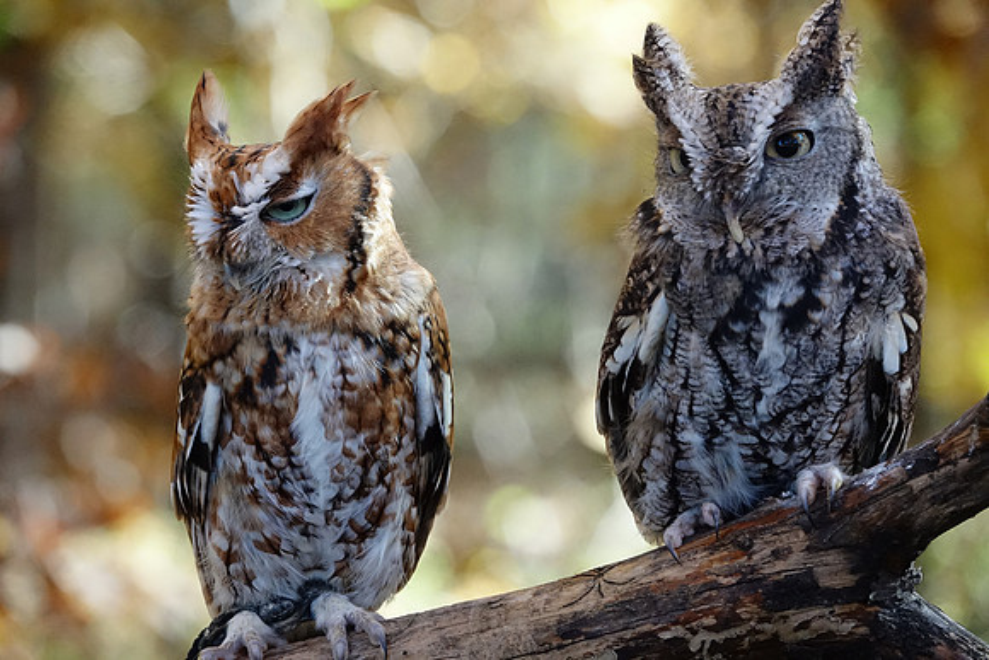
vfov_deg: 4.8
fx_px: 7941
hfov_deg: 7.1
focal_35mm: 289
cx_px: 494
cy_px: 330
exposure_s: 1/320
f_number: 5
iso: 1600
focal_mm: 105.83
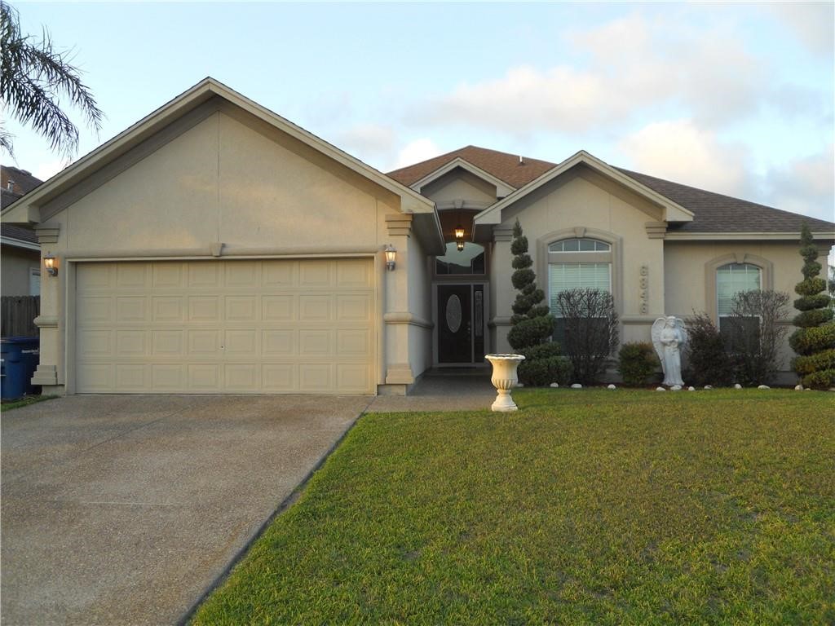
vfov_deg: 49.7
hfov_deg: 63.4
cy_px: 313
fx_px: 675
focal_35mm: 28
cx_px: 418
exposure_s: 1/250
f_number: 2.7
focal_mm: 5
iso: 160
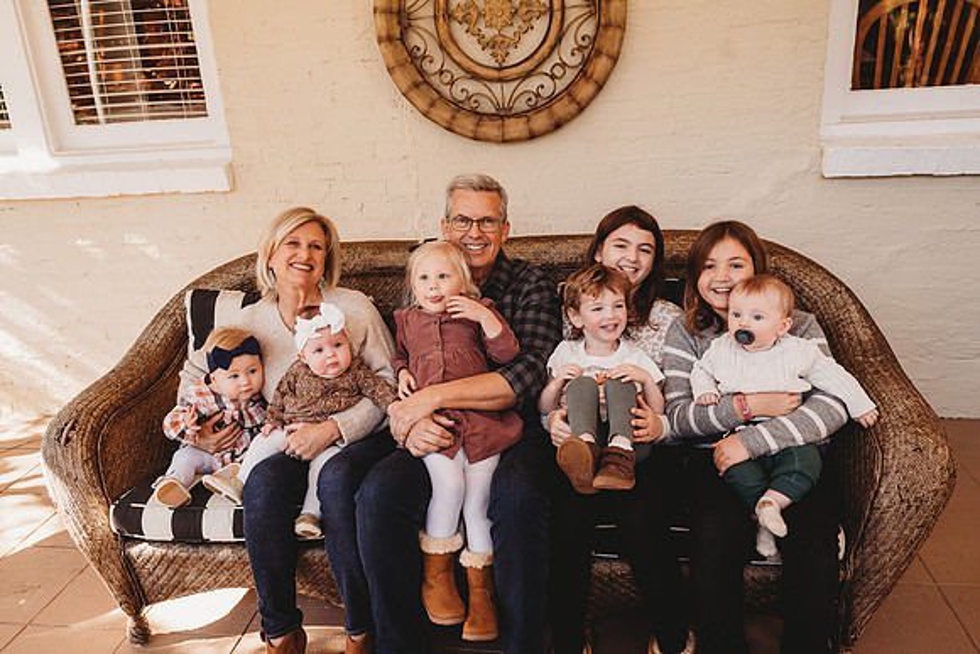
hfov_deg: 69.7
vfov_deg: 49.9
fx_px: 703
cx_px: 497
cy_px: 327
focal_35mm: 26
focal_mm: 24
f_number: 4.5
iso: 250
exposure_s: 1/200
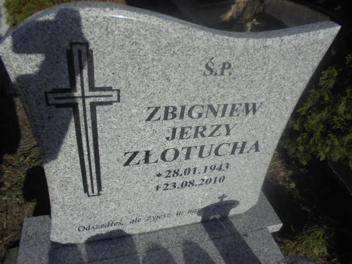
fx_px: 264
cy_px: 132
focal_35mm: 26
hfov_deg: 67.3
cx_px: 176
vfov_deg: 53.1
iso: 100
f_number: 11.5
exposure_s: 1/250
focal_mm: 4.6
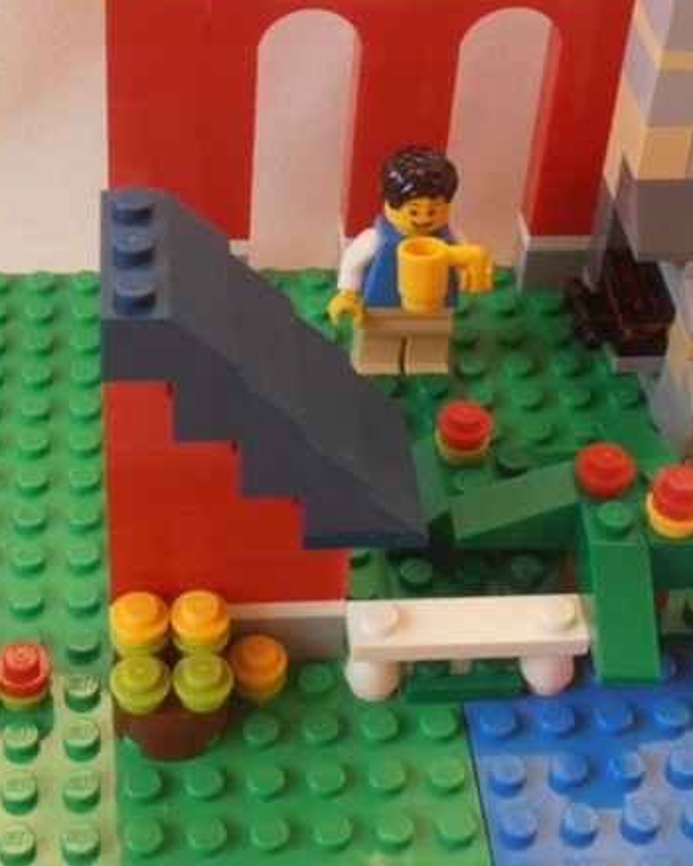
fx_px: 1898
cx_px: 231
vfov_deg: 25.6
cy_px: 301
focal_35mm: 74
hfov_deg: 20.6
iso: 100
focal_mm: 6.61
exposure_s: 1/40
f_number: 3.9
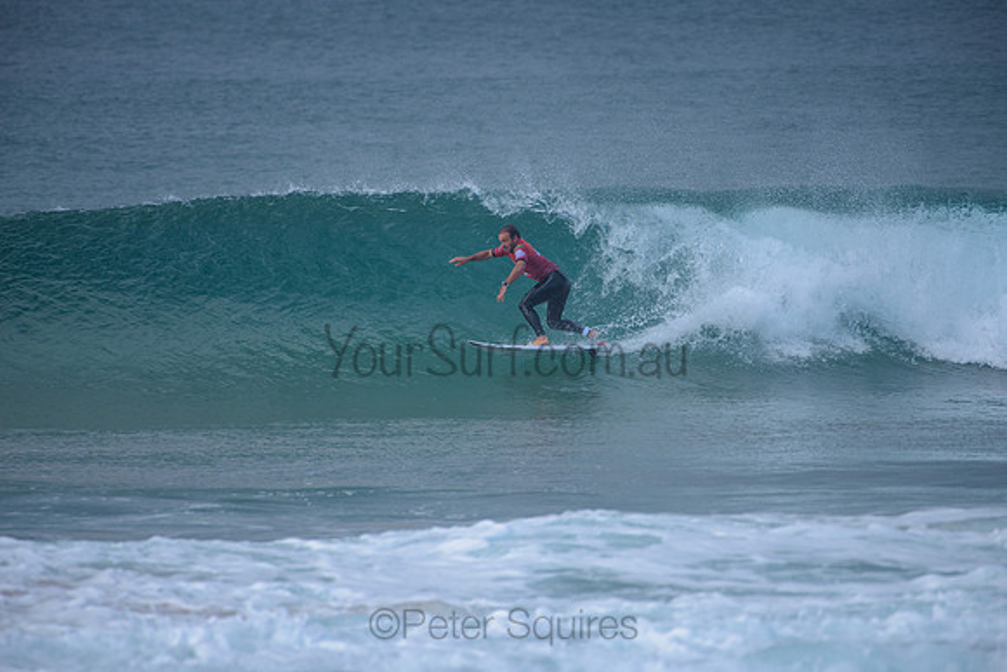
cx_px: 504
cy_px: 336
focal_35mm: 509
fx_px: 14233
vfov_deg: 2.7
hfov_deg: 4.1
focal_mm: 500
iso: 180
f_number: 5.6
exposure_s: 1/800
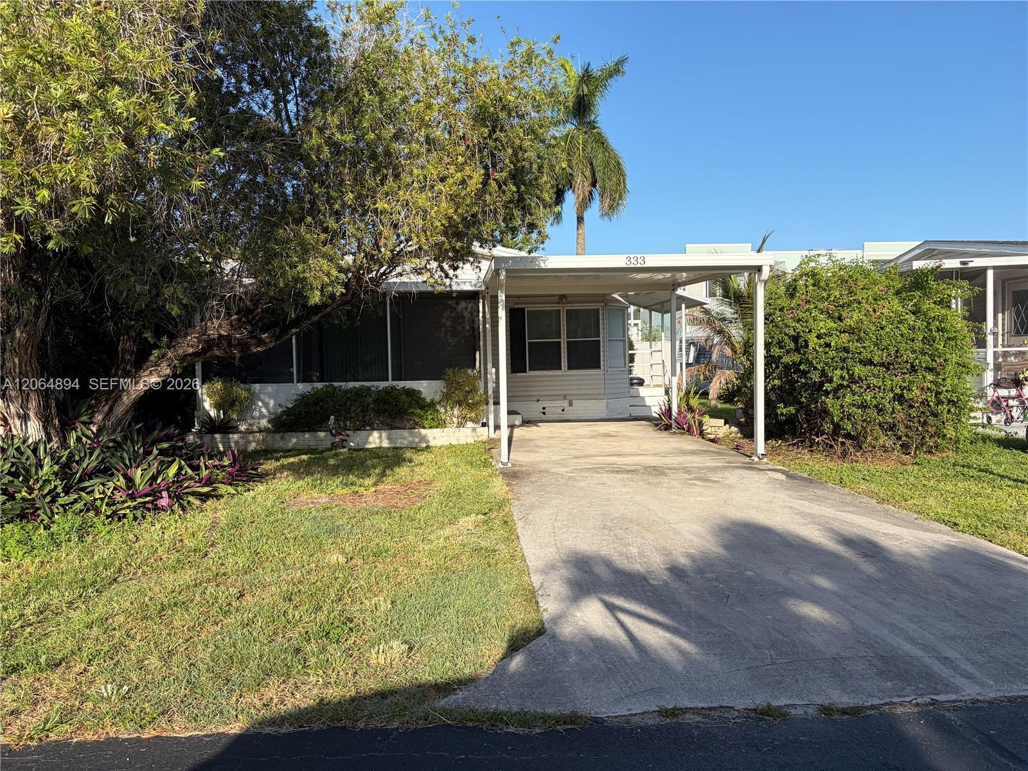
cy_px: 386
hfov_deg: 67.3
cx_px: 514
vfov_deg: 53.1
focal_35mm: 26
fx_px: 772
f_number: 1.6
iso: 50
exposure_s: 1/2364
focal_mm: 5.96
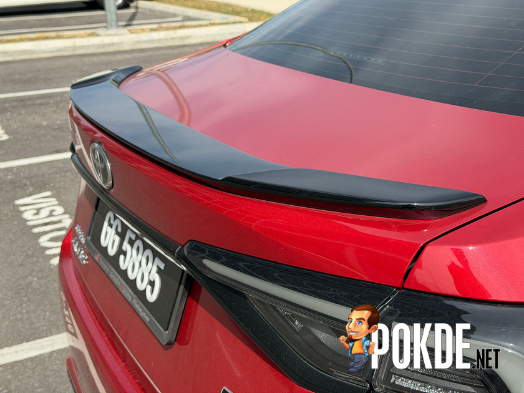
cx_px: 262
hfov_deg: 39.7
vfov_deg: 30.3
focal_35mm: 48
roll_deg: +1.2
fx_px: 727
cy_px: 196
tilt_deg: -18.4
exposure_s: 1/2415
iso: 64
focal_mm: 6.76
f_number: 1.78
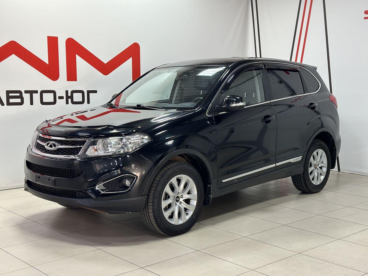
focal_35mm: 48
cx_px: 184
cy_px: 138
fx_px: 510
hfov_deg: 39.7
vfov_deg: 30.3
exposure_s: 1/100
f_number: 1.78
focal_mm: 6.86
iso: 100
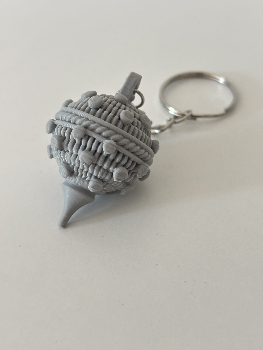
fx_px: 527
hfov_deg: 28.0
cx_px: 132
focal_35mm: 52
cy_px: 175
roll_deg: +3.8
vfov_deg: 36.8
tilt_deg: -43.2
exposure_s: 1/33
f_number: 1.6
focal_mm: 5.96
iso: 200
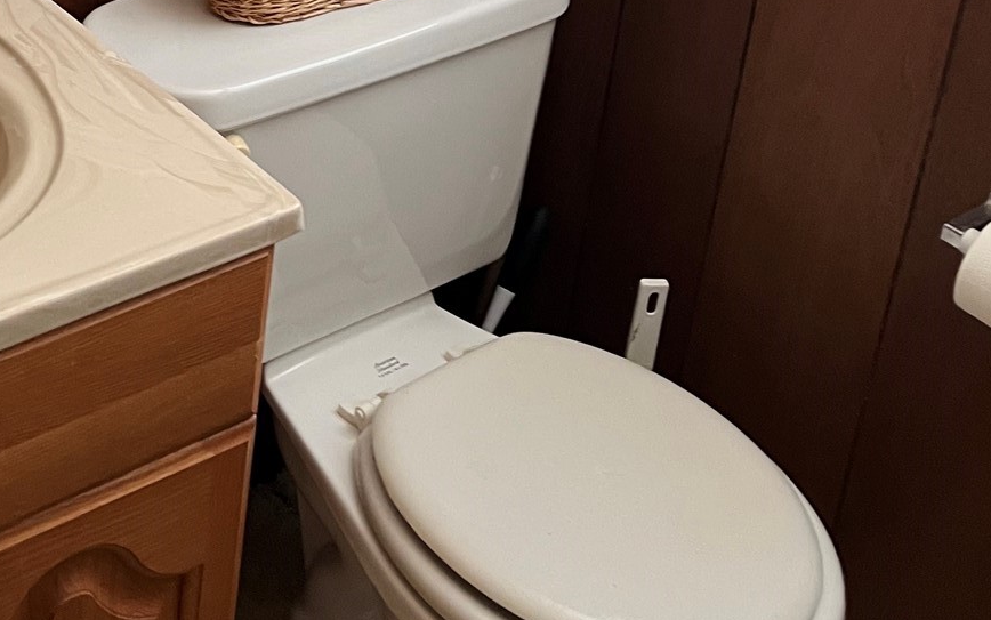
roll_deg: -2.5
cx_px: 159
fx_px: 1756
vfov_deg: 18.4
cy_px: -216
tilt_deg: -21.2
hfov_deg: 30.5
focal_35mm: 65
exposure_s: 1/60
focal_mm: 5.1
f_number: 1.6
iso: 250
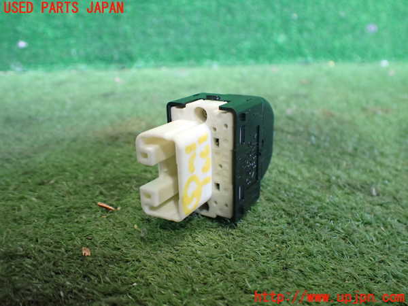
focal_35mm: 30
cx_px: 204
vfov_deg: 46.8
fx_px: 354
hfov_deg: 60.0
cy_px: 153
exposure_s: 1/100
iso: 800
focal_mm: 5.4
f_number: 2.3
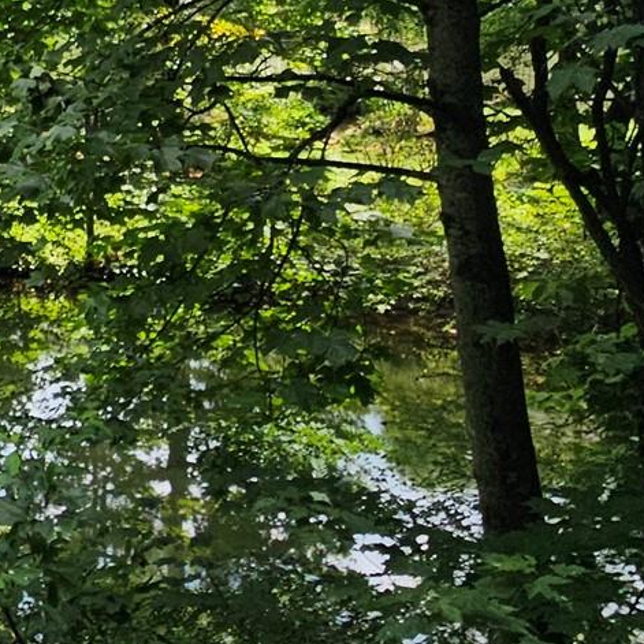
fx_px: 1052
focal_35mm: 50
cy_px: -68
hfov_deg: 19.2
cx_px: -651
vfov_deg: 30.4
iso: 50
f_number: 2.2
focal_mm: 2.2
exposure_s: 1/574
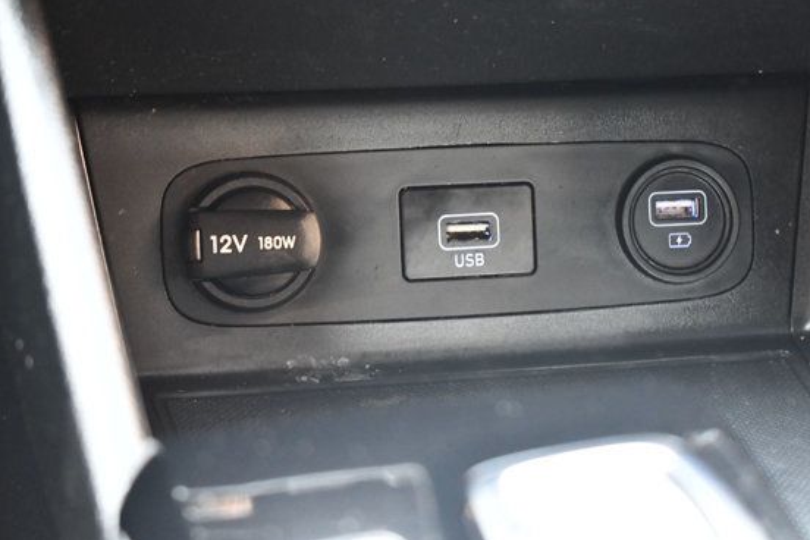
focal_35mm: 80
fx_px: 1800
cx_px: 458
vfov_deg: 17.1
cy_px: 228
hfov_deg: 25.3
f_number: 5.3
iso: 5000
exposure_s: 1/60
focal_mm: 46
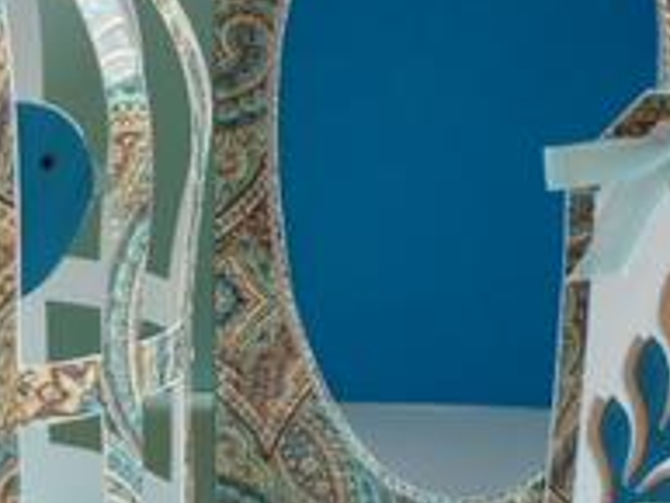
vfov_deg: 19.1
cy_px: 212
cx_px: 271
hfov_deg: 25.3
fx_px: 1491
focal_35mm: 77
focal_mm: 5.5
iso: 80
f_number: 2.8
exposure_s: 1/40
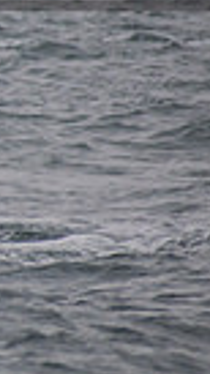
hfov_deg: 0.7
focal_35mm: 1802
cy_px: 70
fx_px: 17850
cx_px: -540
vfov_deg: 1.2
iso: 400
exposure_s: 1/640
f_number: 6
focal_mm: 270
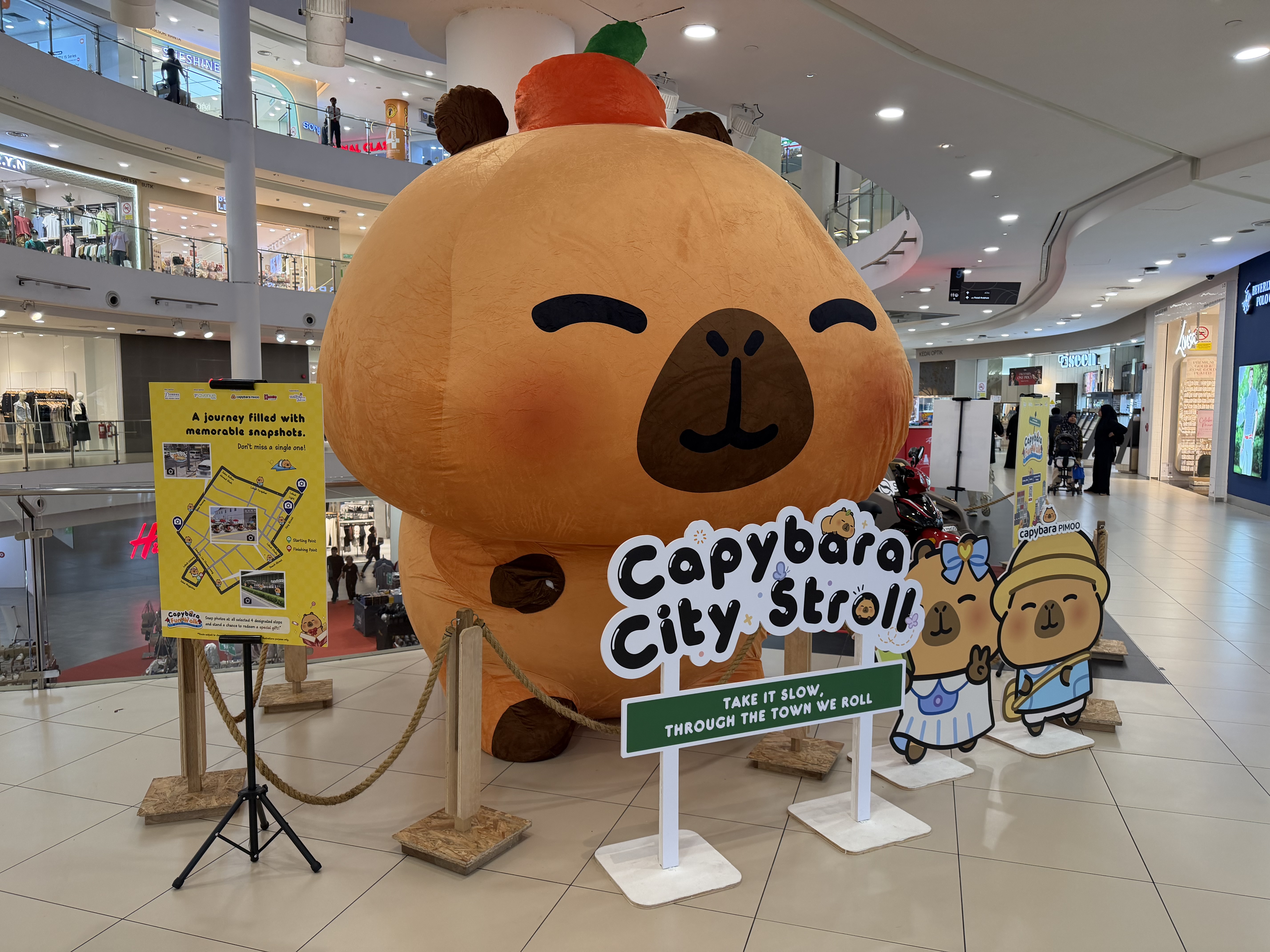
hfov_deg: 71.6
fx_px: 881
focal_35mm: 24
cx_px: 635
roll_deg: +0.4
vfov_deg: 56.8
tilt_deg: -5.1
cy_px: 476
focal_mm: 6.76
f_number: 1.78
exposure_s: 1/100
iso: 160
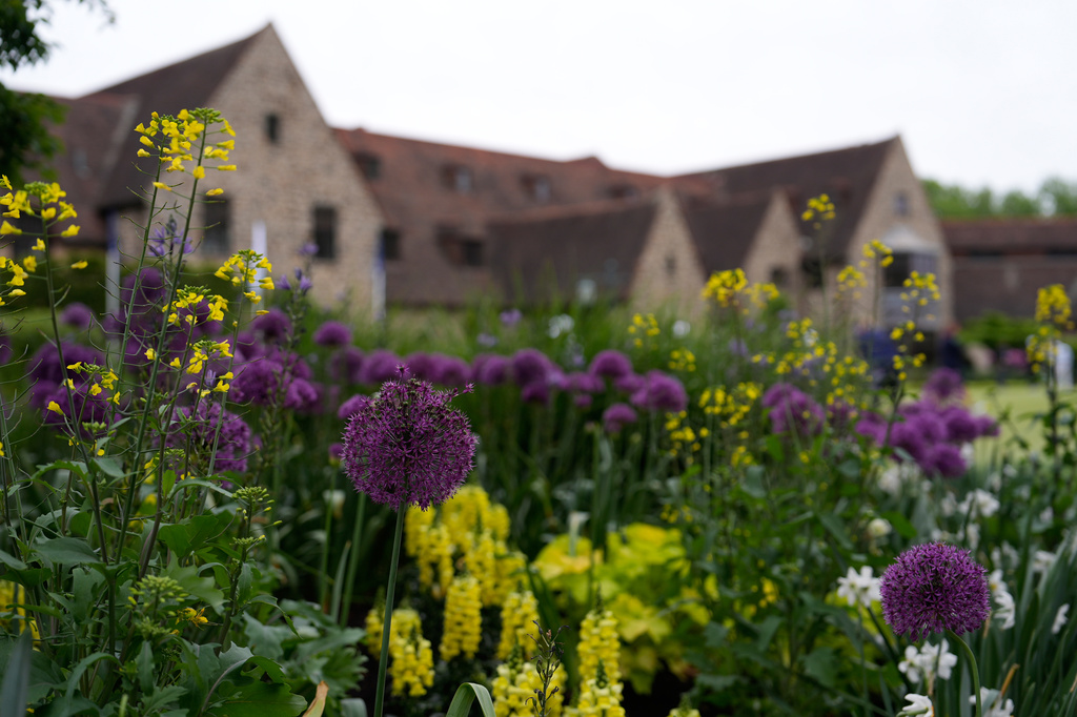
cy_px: 358
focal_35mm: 45
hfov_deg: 43.6
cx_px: 538
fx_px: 1346
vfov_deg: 29.8
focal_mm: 45
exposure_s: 1/1600
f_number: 2.8
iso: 250
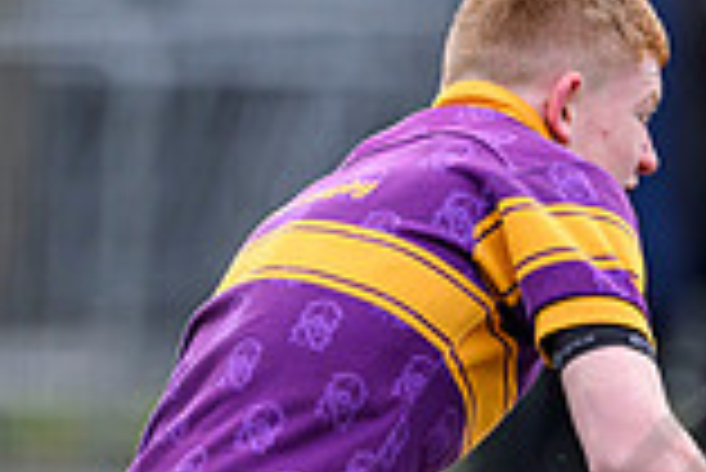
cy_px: 775
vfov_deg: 0.7
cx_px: 1355
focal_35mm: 2078
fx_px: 40789
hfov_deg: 1.0
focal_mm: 400
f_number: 3.5
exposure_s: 1/1600
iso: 500
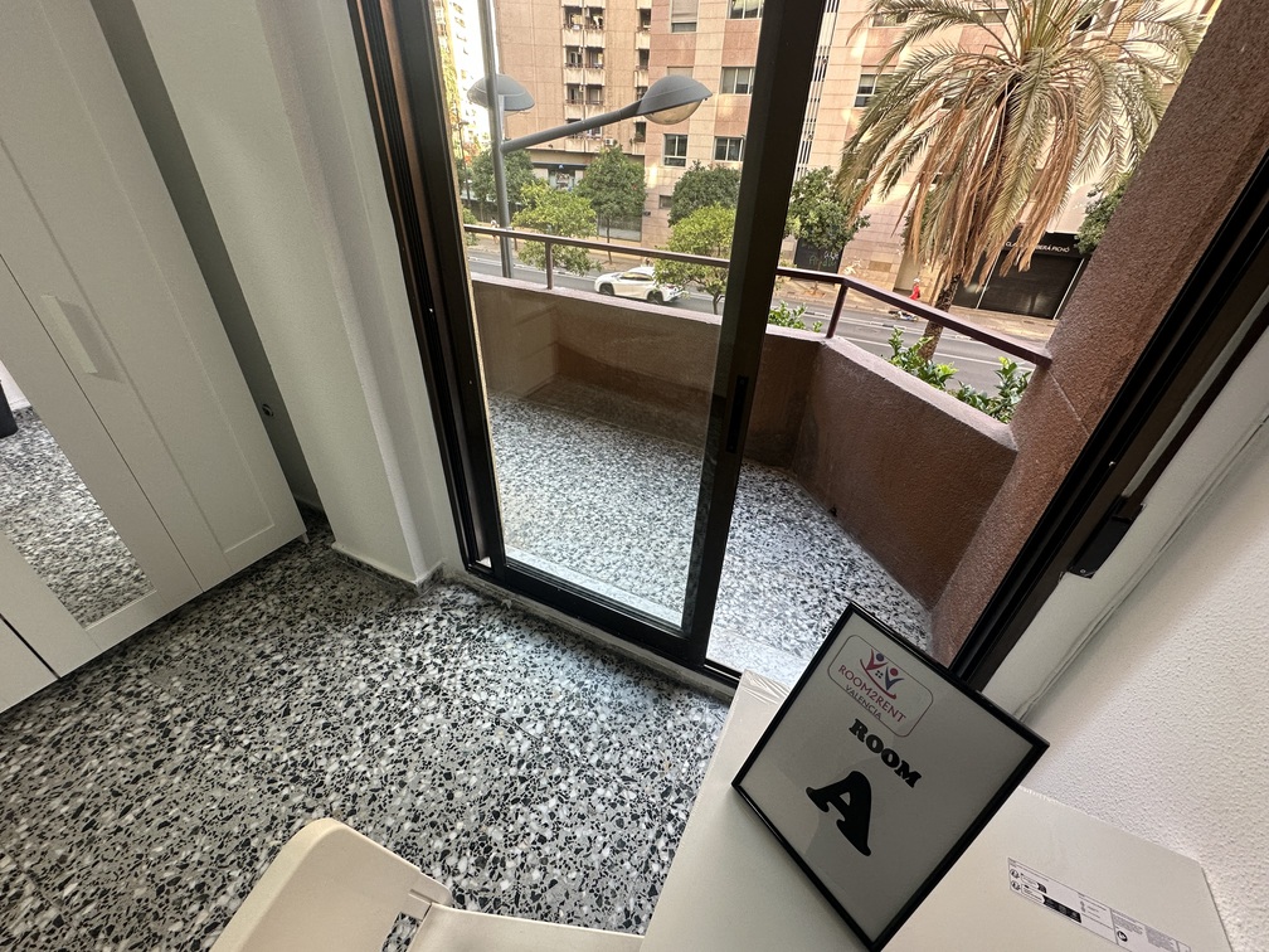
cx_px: 634
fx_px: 513
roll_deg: -2.7
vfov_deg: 85.7
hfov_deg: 102.1
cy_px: 476
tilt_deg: -33.2
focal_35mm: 14
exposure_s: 1/100
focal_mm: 2.22
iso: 125
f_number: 2.2
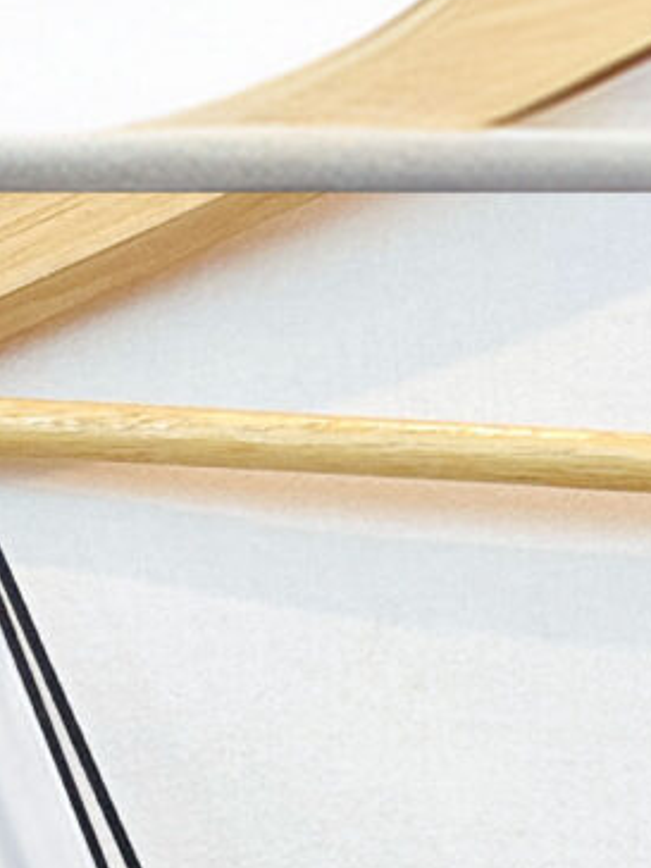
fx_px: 4238
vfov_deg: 9.0
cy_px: 2766
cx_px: 761
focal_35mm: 169
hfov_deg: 8.7
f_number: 1.78
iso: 64
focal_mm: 6.86
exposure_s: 1/121
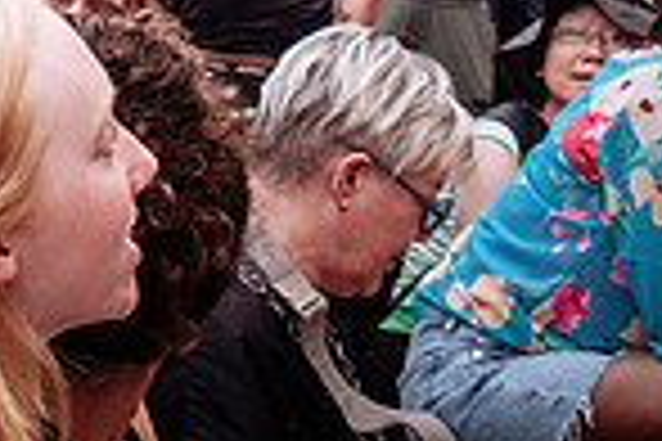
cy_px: -367
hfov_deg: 13.9
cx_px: -212
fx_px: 2611
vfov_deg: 9.2
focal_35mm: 142
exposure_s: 1/200
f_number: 4
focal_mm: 24
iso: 800
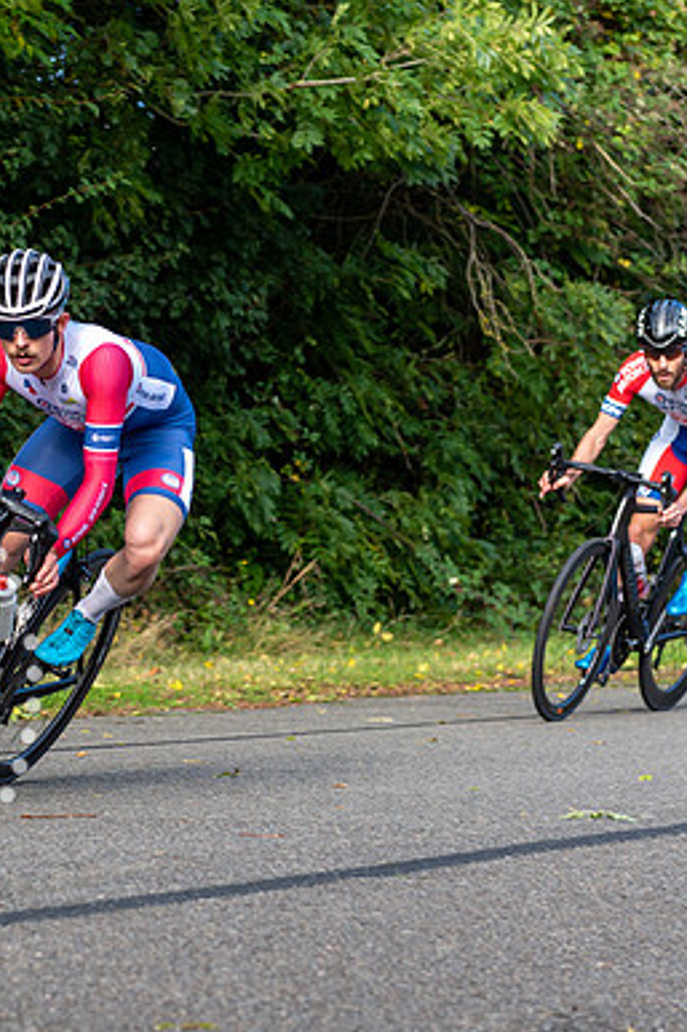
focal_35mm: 121
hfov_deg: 11.2
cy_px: 427
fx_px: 3466
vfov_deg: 16.9
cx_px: 35
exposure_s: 1/500
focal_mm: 66
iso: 200
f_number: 3.5
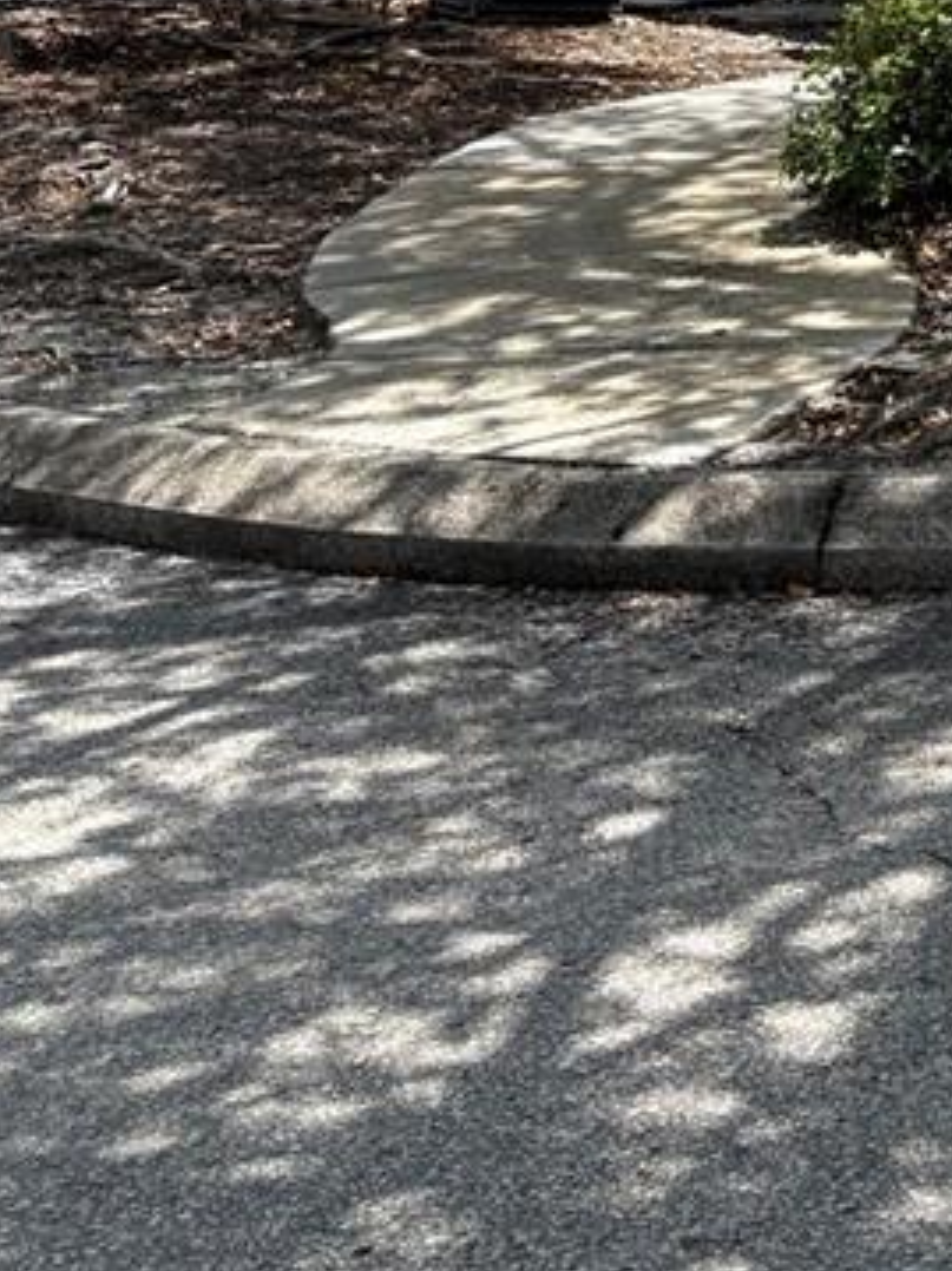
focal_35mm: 87
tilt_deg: +10.9
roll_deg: +0.1
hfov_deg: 15.4
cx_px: 1493
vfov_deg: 18.9
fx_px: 3192
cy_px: -790
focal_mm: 5.96
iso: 64
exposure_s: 1/1953
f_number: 1.6
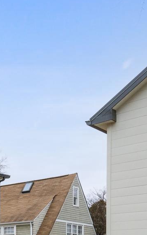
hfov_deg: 14.7
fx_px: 383
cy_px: 223
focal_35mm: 60
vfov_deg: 32.0
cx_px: -198
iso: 1000
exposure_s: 1/100
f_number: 8
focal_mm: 16.5
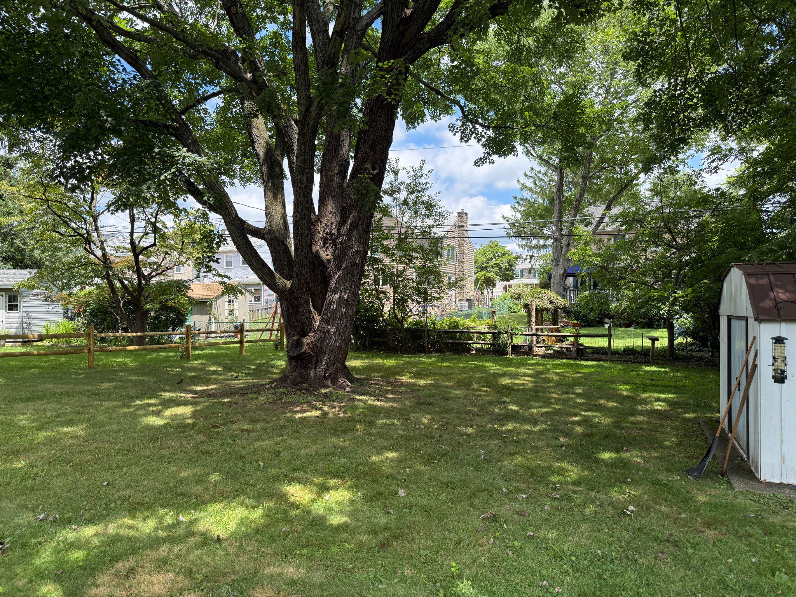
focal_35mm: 24
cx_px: 398
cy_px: 298
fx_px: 552
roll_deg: -0.1
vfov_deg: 56.8
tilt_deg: -1.1
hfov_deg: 71.6
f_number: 1.78
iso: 100
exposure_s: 1/1464
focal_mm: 6.76
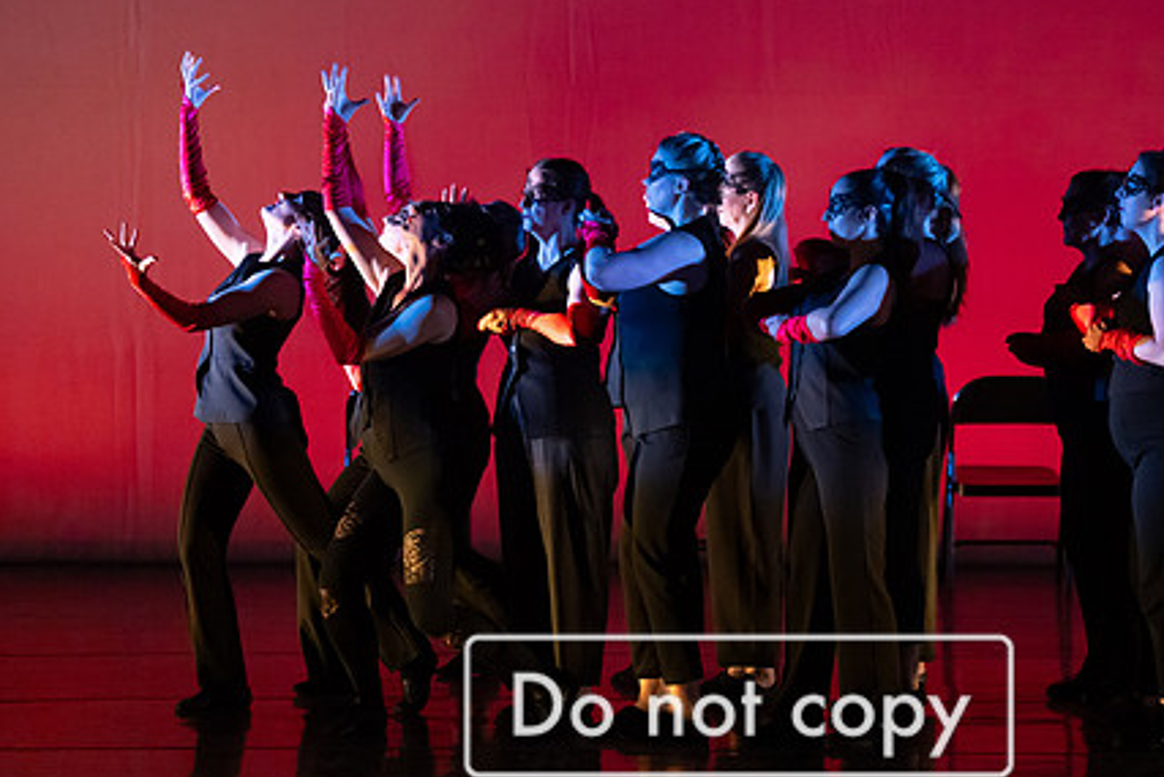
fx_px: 6921
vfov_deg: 6.4
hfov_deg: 9.6
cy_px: 310
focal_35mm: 214
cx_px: 752
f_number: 2.8
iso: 3200
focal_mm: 148
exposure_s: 1/320
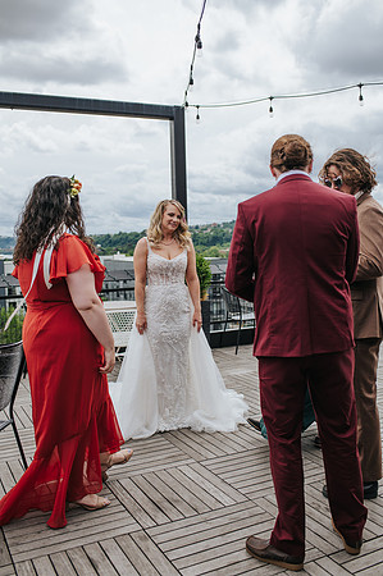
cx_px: 192
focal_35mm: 35
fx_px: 560
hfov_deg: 37.8
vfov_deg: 54.5
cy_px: 288
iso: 140
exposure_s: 1/1250
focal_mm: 35
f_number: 3.5
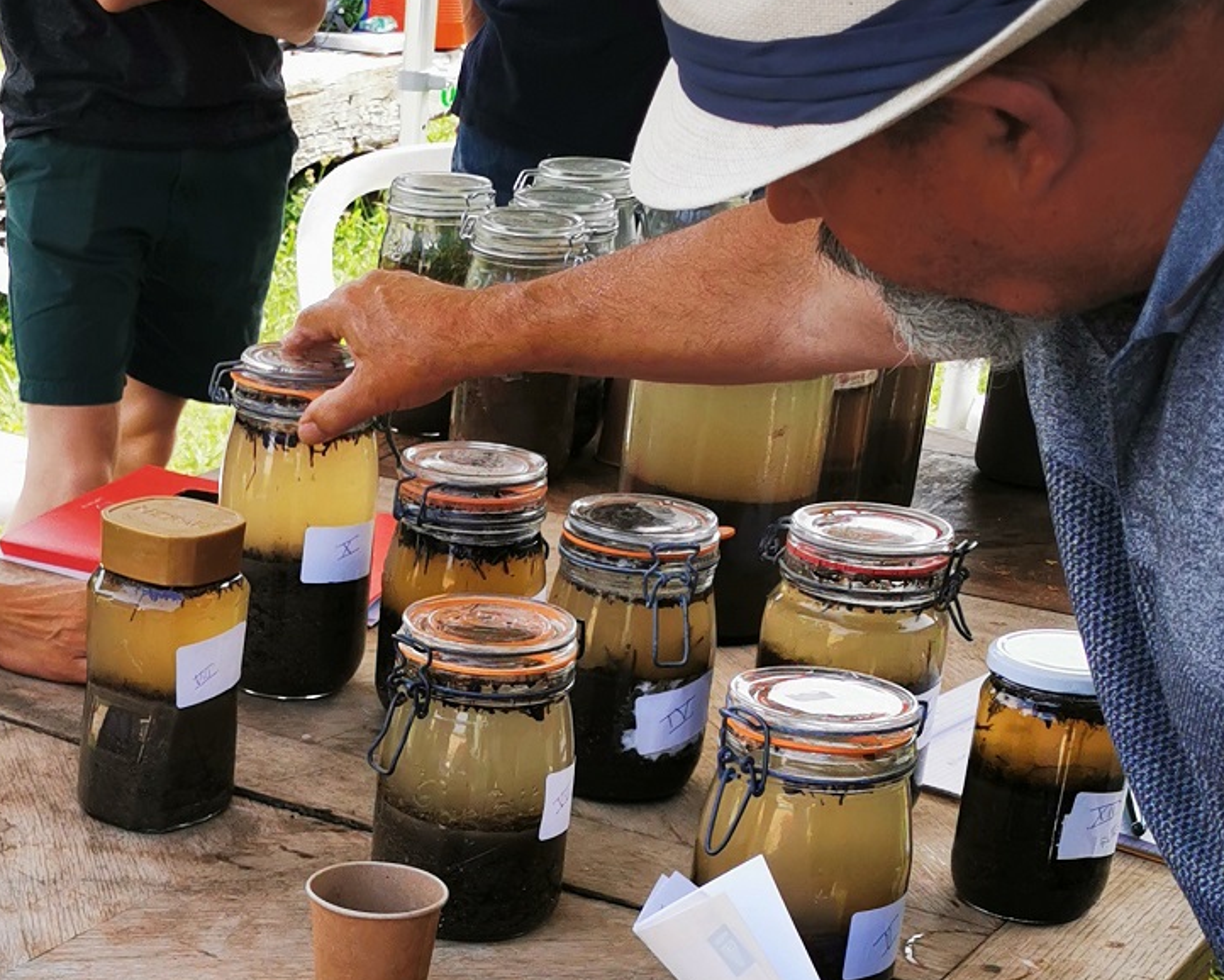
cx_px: 83
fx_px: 2645
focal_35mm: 73
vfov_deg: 20.1
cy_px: 1044
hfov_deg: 25.1
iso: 50
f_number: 1.6
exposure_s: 1/684
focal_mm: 5.56
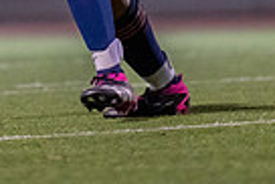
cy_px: -119
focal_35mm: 1047
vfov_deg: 1.3
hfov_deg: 2.0
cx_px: 26
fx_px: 8006
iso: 4000
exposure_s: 1/1000
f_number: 2.8
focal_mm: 200
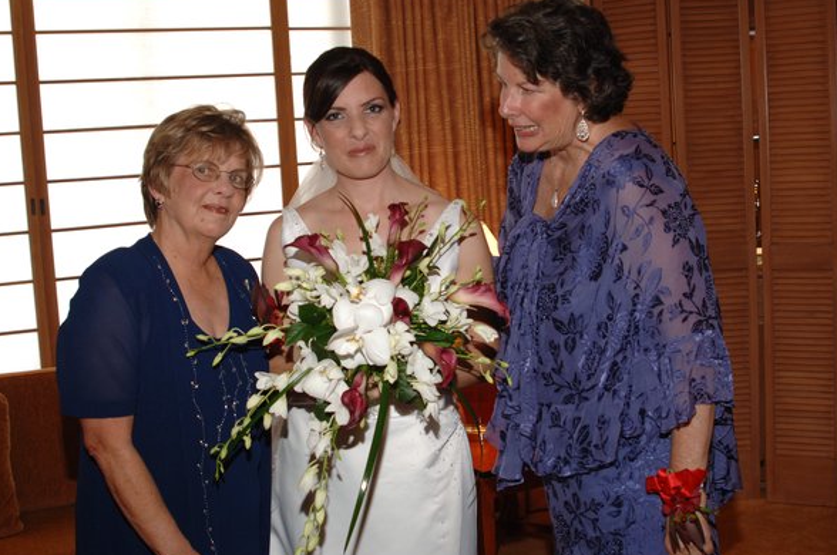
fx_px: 1137
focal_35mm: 49
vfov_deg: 27.4
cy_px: 263
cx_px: 396
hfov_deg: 40.4
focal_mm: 30
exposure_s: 1/60
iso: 400
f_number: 5.6
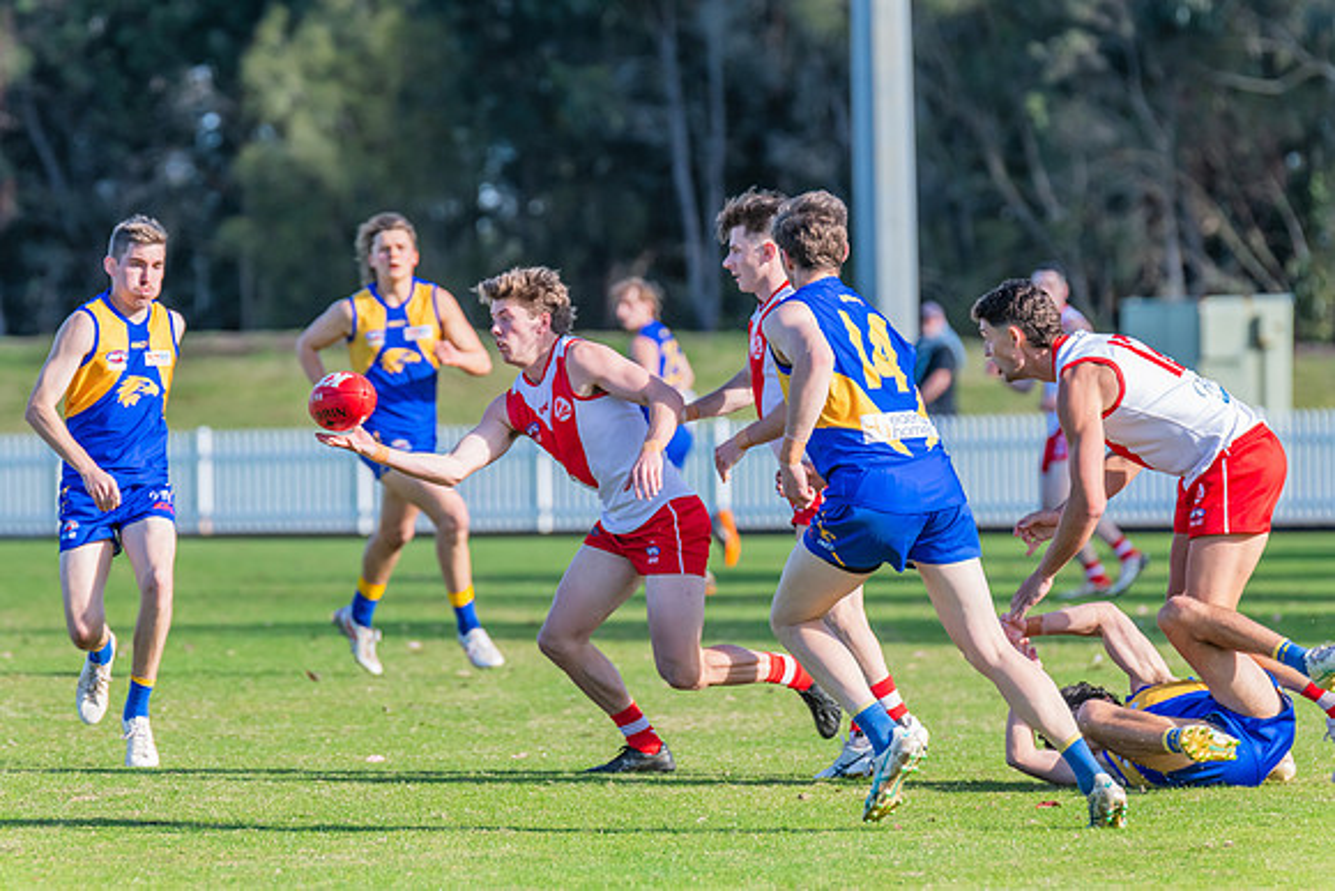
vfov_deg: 3.7
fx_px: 13839
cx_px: 645
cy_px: 431
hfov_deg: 5.5
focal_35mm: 373
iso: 800
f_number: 7.1
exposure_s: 1/1250
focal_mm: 360
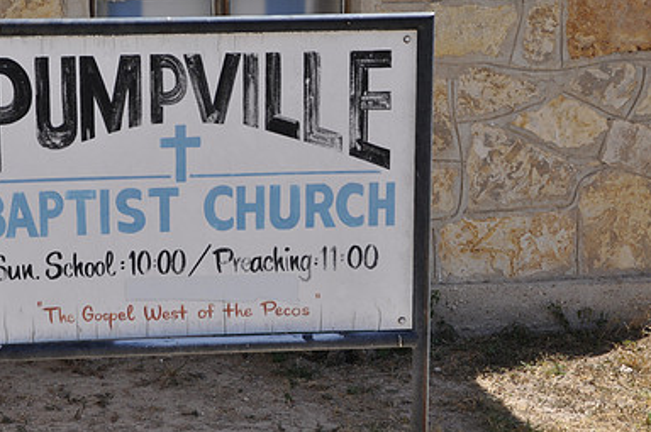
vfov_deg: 15.8
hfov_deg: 23.5
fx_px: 1553
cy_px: 191
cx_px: 176
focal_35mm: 86
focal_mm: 38
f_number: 7.1
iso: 200
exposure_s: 1/200
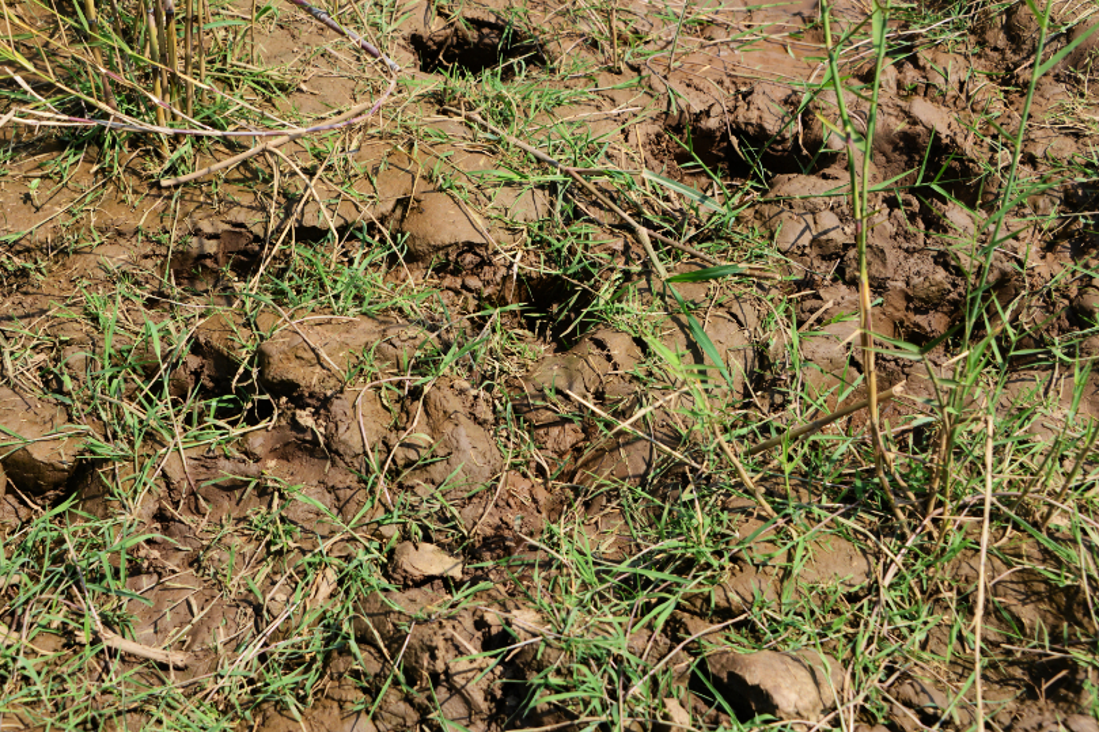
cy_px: 320
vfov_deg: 20.0
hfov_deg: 29.6
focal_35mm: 68
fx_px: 2075
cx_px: 470
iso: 320
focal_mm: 55
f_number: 6.3
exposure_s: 1/800
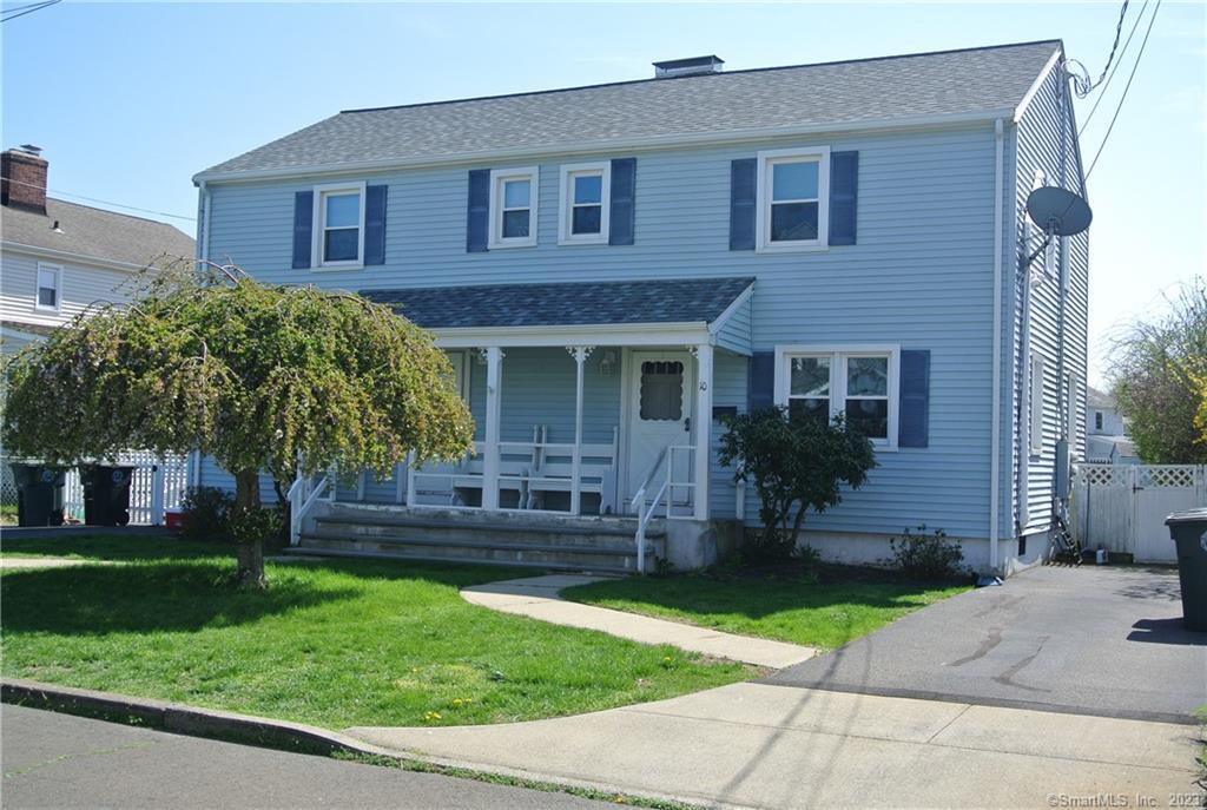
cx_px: 604
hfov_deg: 48.4
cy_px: 405
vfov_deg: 33.5
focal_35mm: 40
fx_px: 1344
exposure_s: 1/500
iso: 100
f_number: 4.5
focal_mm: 15.1
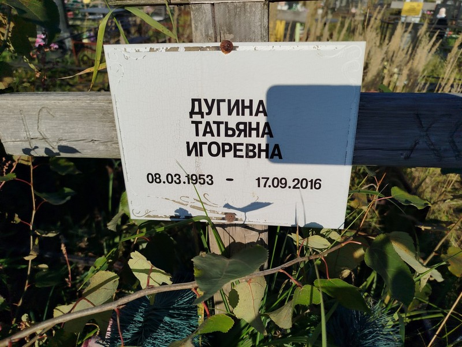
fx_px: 320
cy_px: 174
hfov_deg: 71.6
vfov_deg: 56.8
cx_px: 231
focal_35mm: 24
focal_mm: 5.31
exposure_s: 1/2862
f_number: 1.7
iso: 50
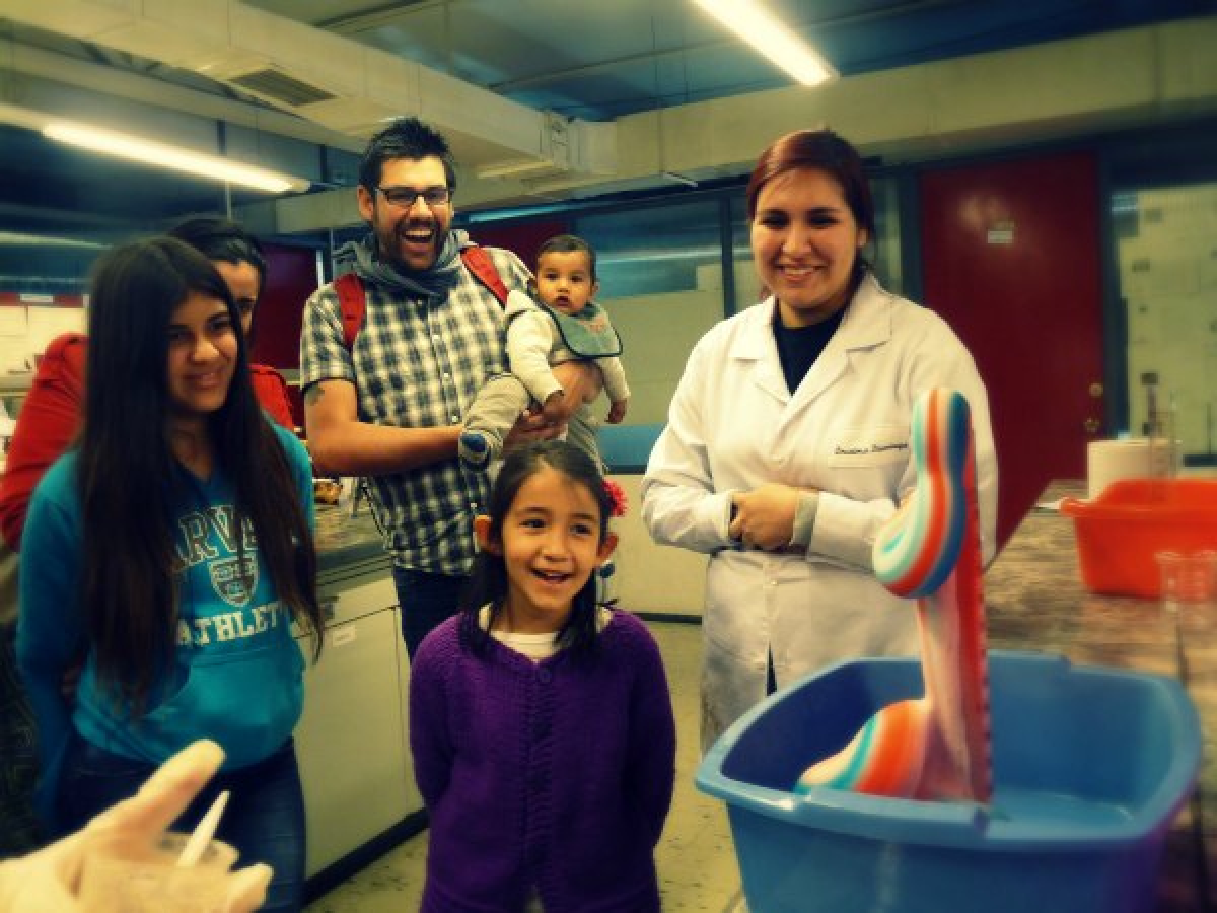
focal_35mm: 31
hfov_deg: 58.4
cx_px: 608
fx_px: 1090
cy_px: 456
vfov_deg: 45.4
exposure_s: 1/30
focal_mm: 5.5
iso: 250
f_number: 3
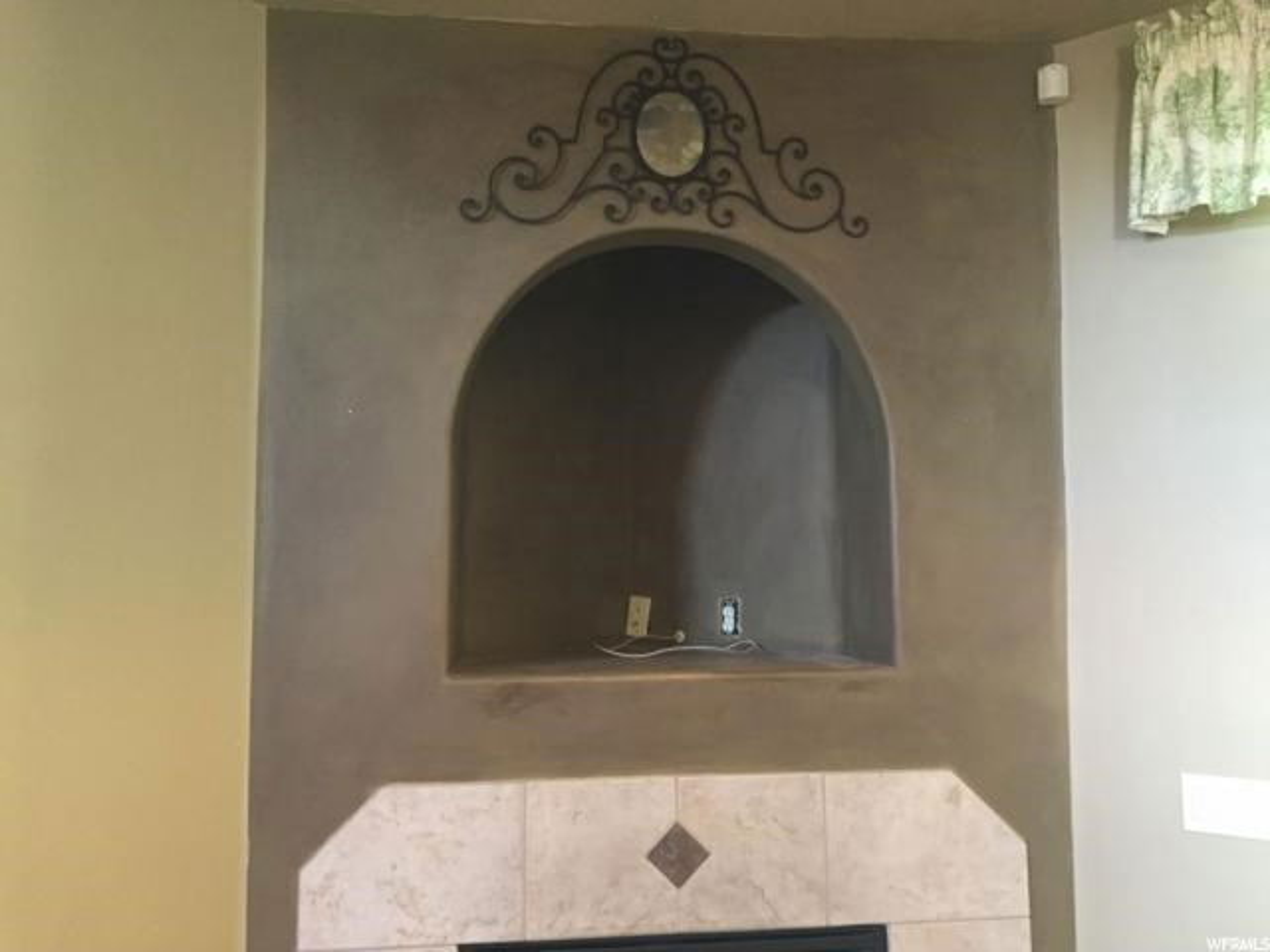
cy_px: 476
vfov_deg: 48.2
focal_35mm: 29
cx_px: 635
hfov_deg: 61.7
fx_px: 1064
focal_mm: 4.15
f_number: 2.2
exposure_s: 1/17
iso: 250
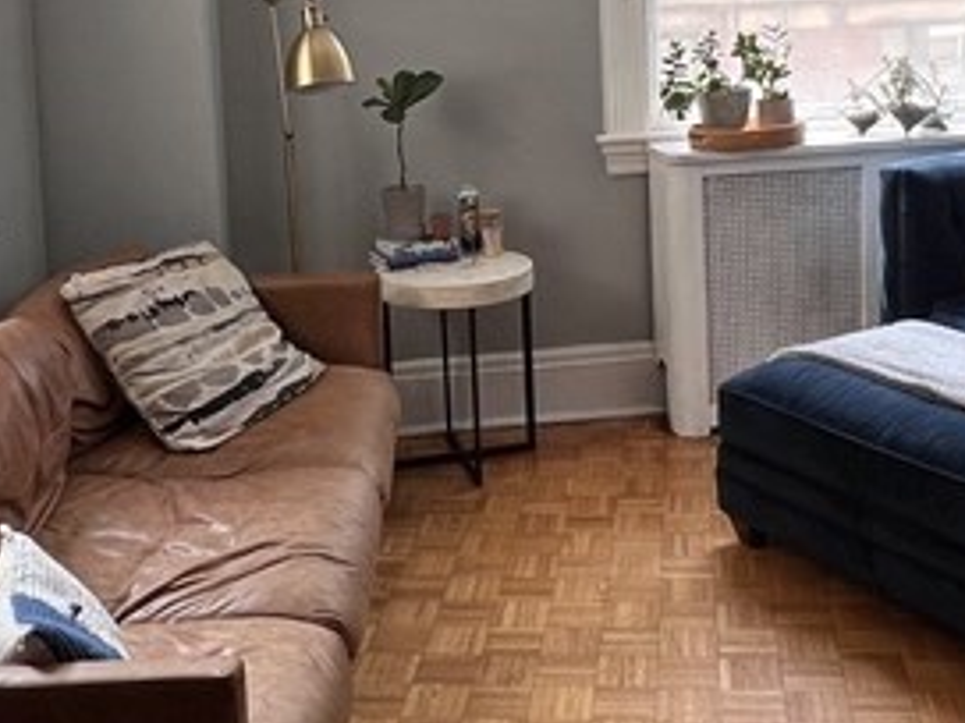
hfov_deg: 38.8
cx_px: 561
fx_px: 1366
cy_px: 46
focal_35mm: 49
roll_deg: +2.2
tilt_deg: -4.0
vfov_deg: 28.3
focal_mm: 1.57
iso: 64
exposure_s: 1/99
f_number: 1.8
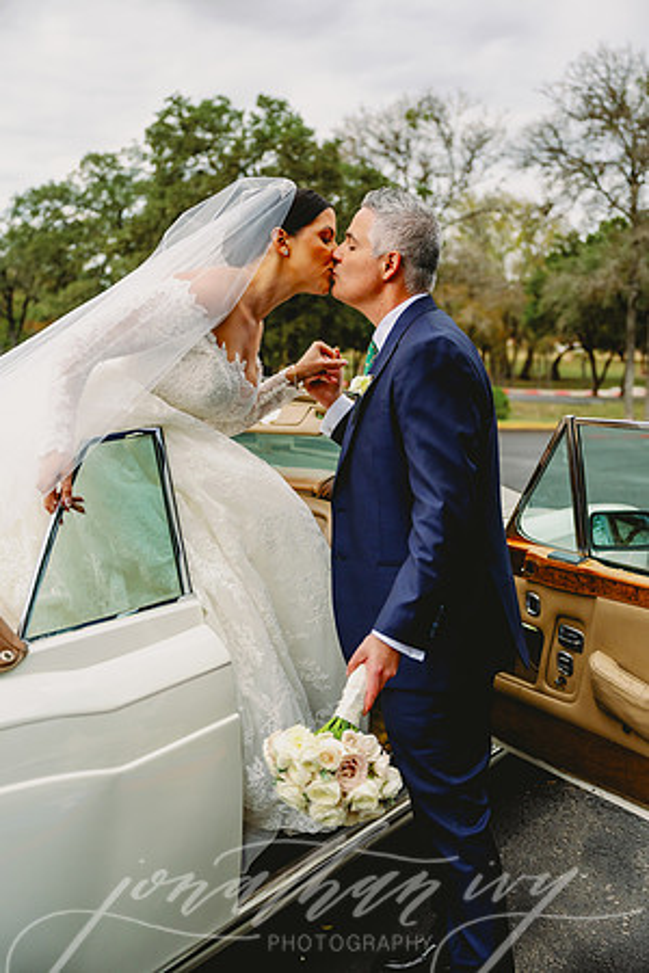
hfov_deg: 33.4
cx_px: 324
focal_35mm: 40
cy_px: 486
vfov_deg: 48.5
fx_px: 1082
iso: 500
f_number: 2.8
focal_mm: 40
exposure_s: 1/2500
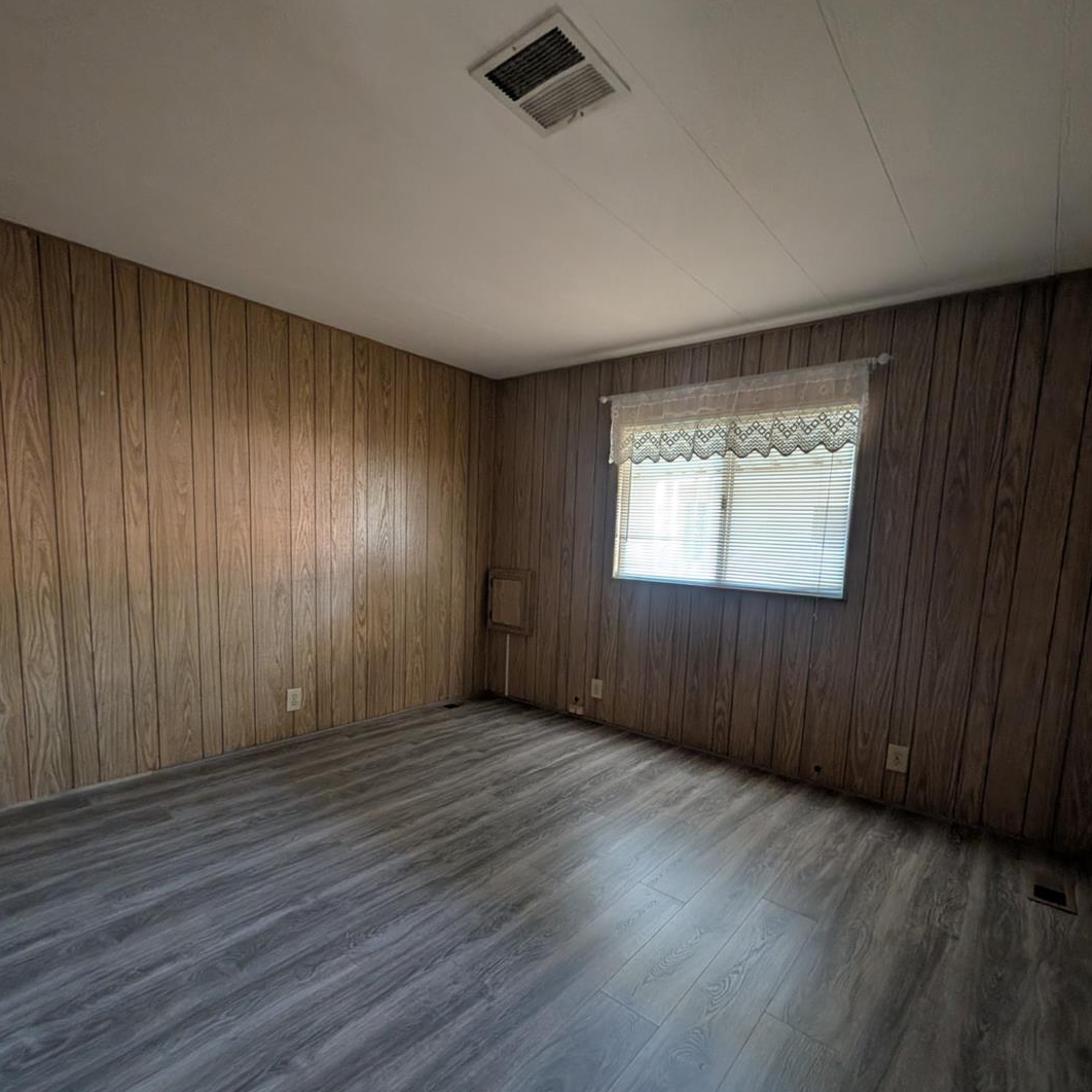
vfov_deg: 90.7
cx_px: 541
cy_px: 609
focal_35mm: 15
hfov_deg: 91.1
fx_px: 535
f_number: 1.7
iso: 75
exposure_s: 1/23.8
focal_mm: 2.02
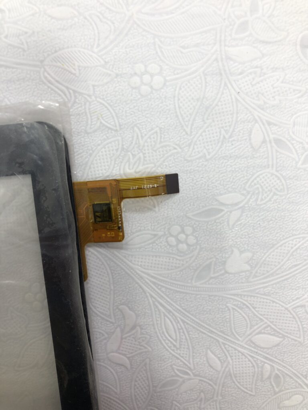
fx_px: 332
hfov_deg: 49.7
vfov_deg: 63.4
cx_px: 154
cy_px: 205
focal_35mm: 28
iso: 32
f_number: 1.8
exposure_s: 1/100
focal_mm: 4
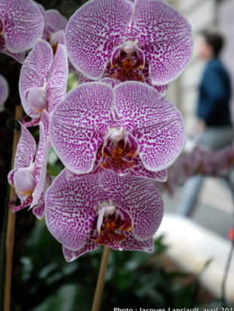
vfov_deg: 22.2
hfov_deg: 16.8
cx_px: 120
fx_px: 792
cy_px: 132
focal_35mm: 88
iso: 800
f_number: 4.5
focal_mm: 50
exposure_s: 1/50
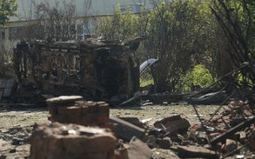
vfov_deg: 15.4
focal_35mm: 85
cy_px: 73
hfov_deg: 24.3
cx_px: 91
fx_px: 591
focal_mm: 61
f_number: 2.8
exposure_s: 1/320
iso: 125
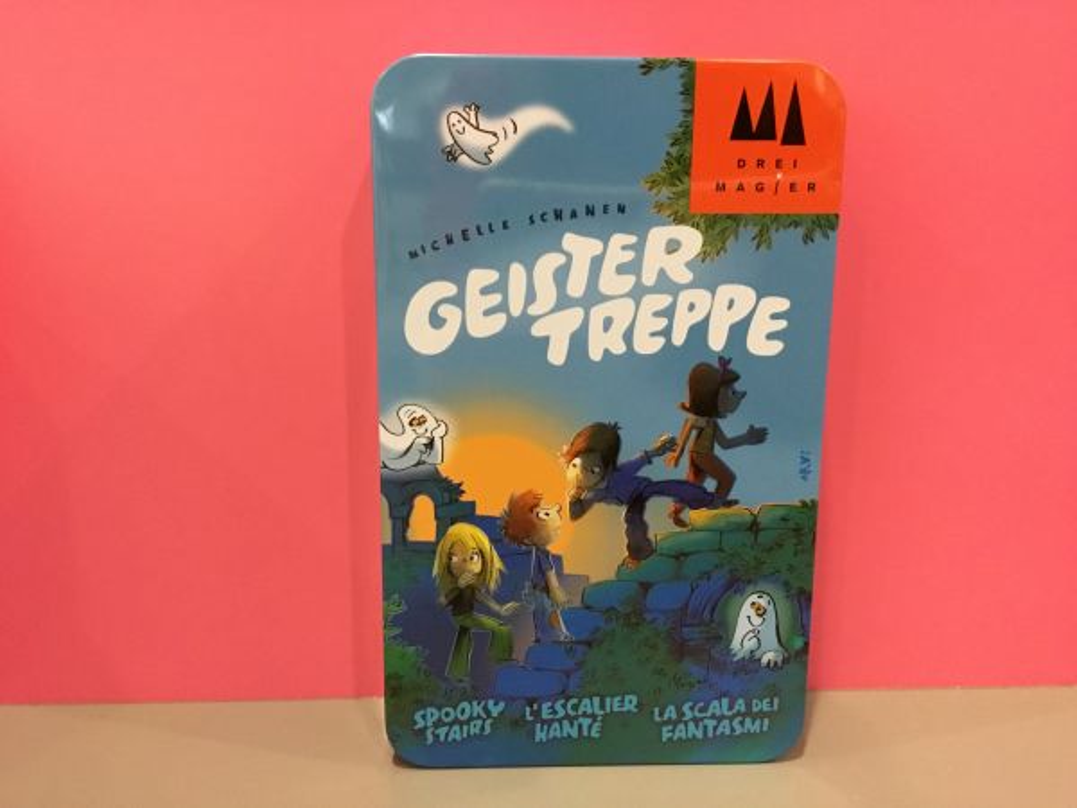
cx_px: 538
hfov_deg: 58.4
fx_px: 964
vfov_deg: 45.4
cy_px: 404
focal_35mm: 31
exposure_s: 1/17
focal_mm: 3.3
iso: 400
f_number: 2.4
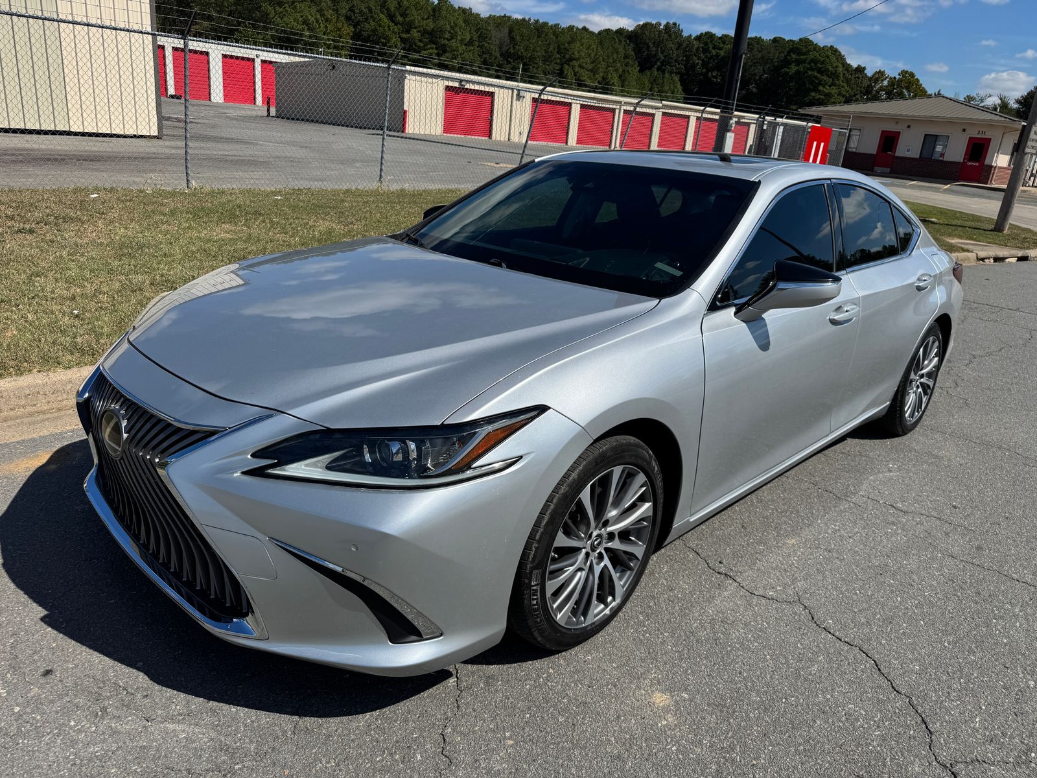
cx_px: 518
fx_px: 719
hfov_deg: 71.6
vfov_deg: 56.8
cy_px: 389
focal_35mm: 24
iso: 80
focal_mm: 6.76
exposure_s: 1/6410
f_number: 1.78
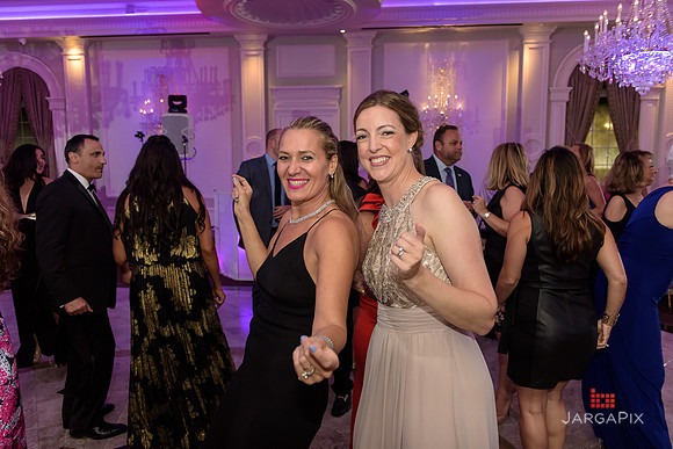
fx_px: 505
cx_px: 336
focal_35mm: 27
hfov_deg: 67.4
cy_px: 224
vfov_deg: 48.0
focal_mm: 27
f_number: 3.2
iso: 1600
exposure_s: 1/125
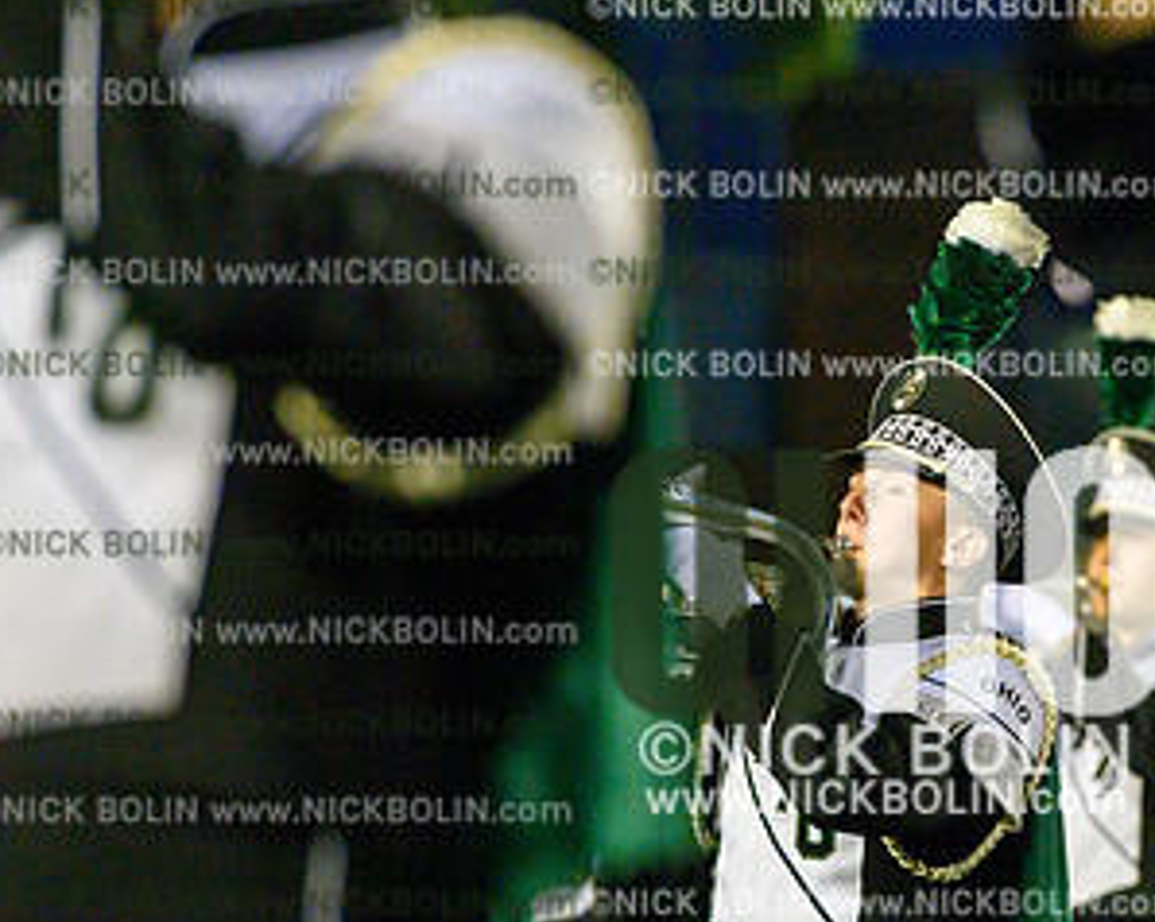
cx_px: 884
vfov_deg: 4.2
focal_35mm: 366
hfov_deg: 5.3
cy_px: 633
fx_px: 12503
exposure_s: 1/1600
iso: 10000
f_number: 4
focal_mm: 200
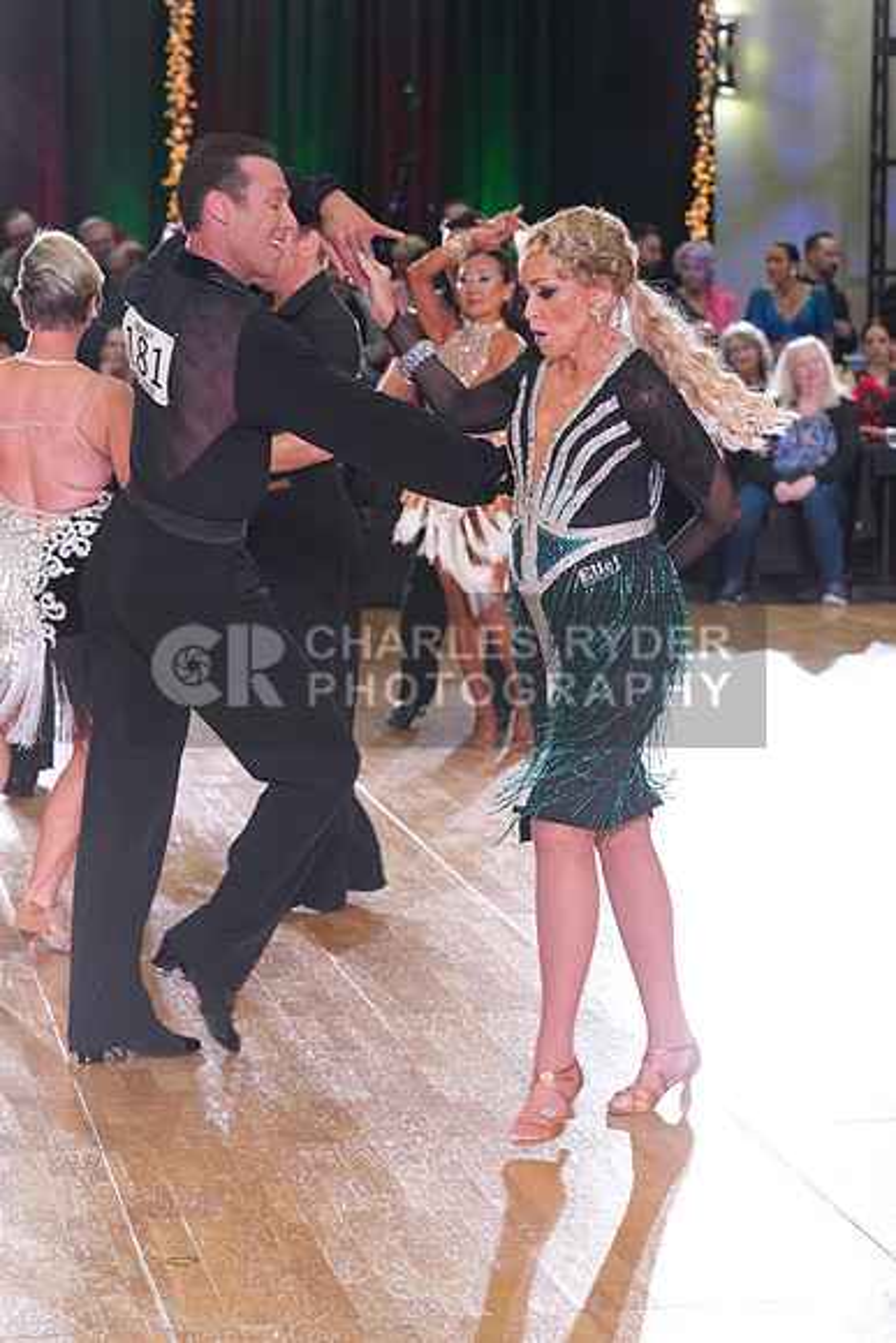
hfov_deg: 14.4
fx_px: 3544
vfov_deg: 21.5
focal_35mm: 95
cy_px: 672
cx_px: 448
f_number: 5
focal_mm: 95
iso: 2500
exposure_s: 1/200
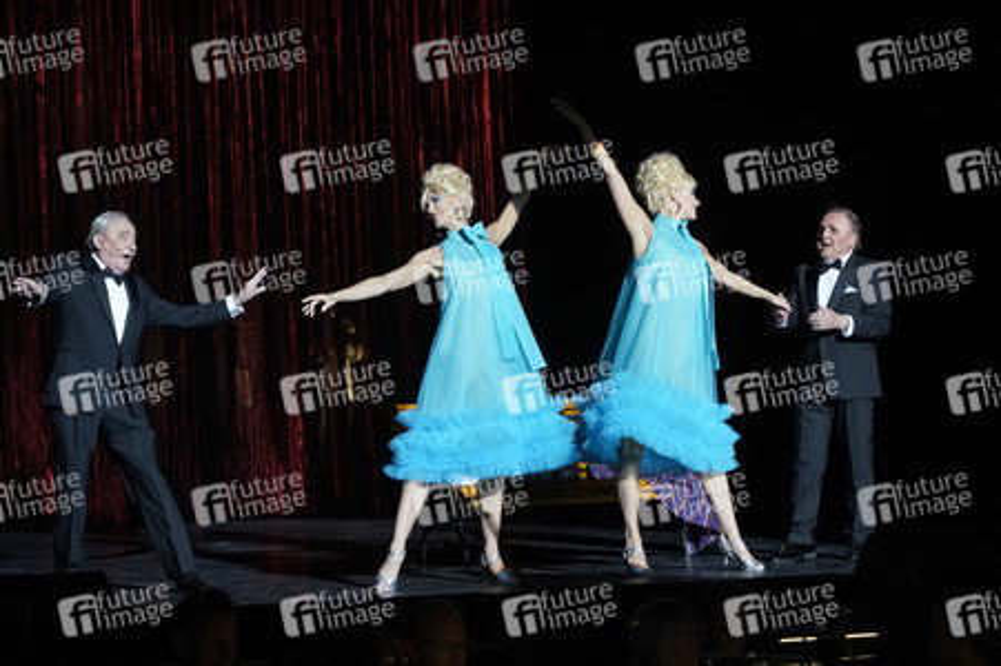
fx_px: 3140
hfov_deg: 18.1
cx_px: 500
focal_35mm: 113
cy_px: 333
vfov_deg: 12.1
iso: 2500
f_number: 5.6
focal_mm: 113
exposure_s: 1/250
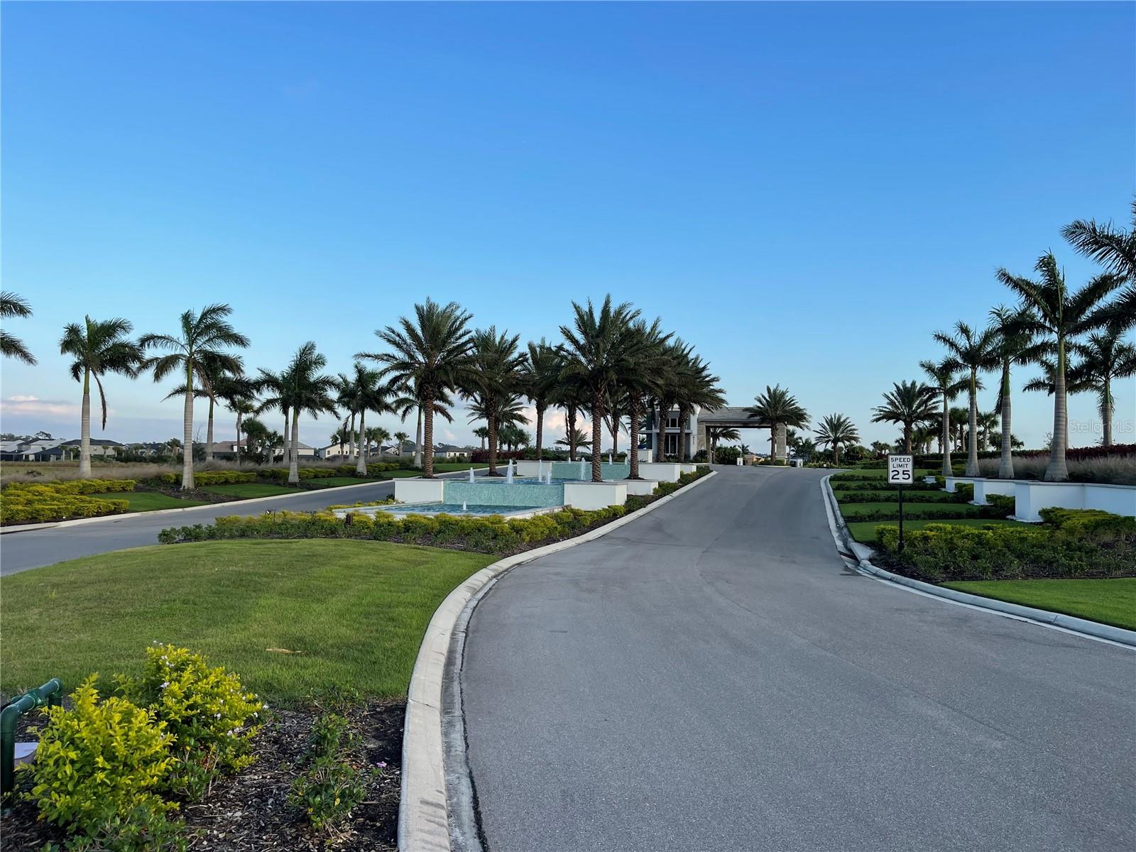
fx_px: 853
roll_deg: -1.6
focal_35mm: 26
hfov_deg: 67.3
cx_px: 568
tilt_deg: +2.9
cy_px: 426
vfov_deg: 53.1
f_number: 1.6
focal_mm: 5.1
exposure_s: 1/1667
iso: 32
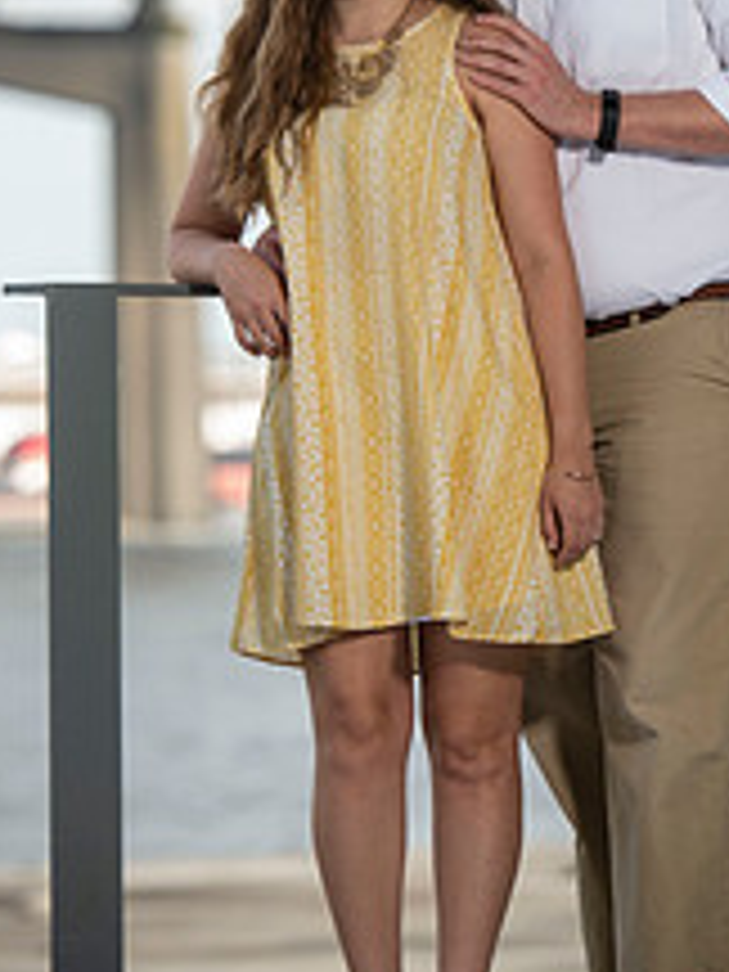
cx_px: 502
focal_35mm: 280
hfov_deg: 5.3
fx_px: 7862
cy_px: 252
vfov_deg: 7.1
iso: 50
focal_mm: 140
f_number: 4.5
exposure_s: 1/200
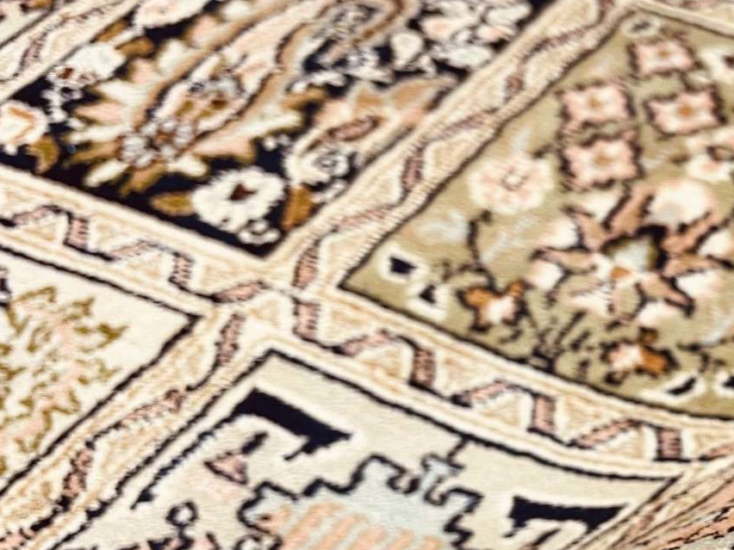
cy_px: 409
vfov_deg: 23.8
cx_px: 815
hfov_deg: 28.6
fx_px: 1293
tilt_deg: -47.7
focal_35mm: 61
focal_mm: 4.2
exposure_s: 1/50
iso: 80
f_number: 1.6
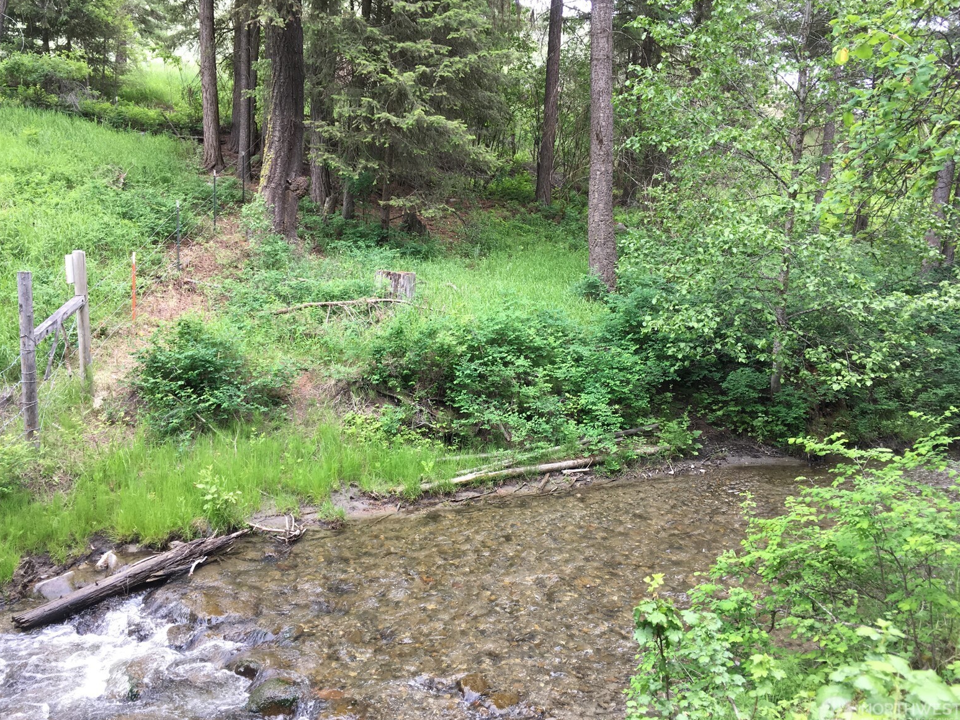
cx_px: 483
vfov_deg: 46.8
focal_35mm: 30
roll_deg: -2.2
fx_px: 832
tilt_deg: -9.0
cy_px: 366
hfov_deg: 60.0
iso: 40
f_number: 2.2
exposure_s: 1/120
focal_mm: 4.15
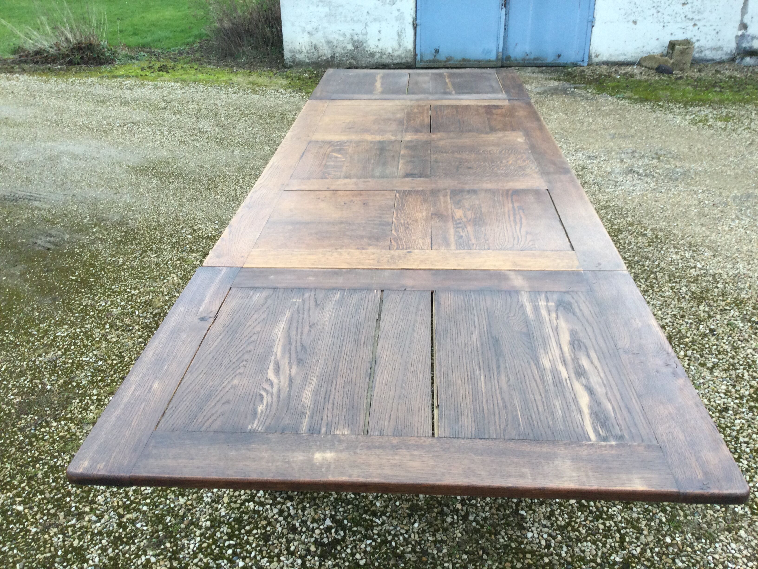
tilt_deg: -30.1
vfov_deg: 45.4
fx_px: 679
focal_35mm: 31
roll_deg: -0.1
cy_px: 284
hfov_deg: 58.4
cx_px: 379
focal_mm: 3.3
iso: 40
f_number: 2.4
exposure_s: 1/100
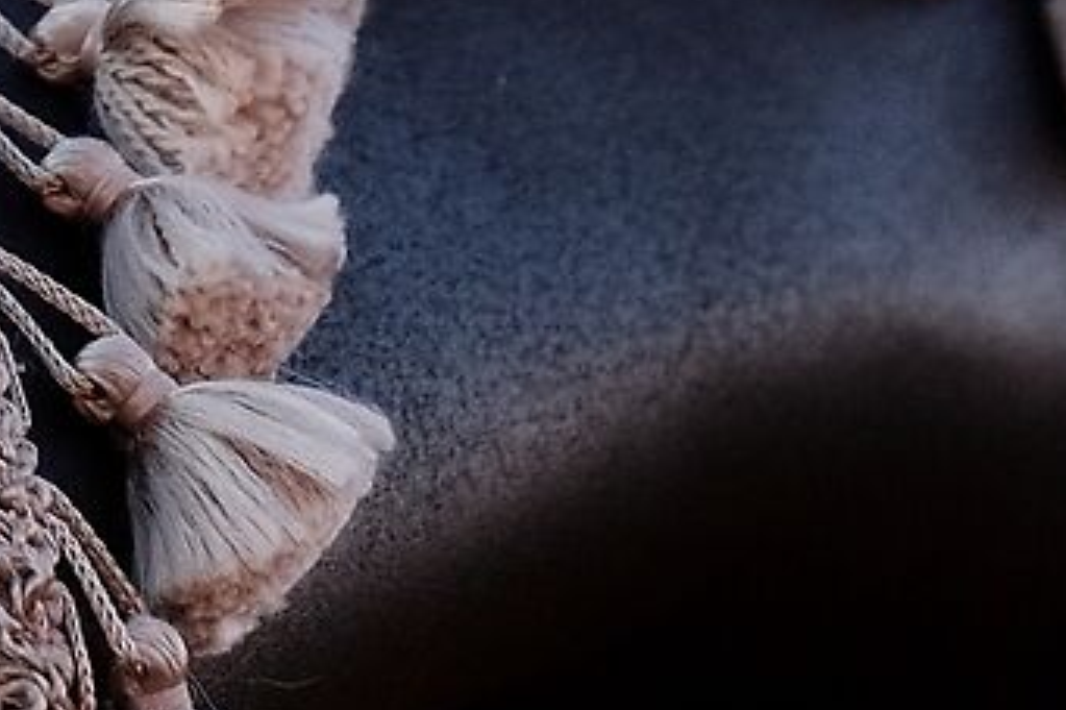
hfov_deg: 1.4
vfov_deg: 0.9
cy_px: 1676
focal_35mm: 1494
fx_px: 44216
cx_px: 256
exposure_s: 1/320
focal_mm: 141.3
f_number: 4.4
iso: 800
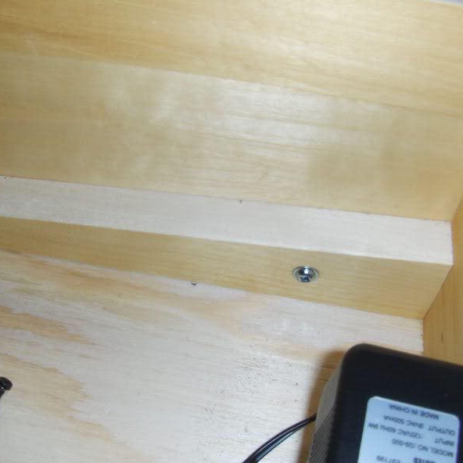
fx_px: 741
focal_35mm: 49
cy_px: 229
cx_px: 192
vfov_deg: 34.7
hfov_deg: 34.6
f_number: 5.09
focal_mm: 6.5
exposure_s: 1/60
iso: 100
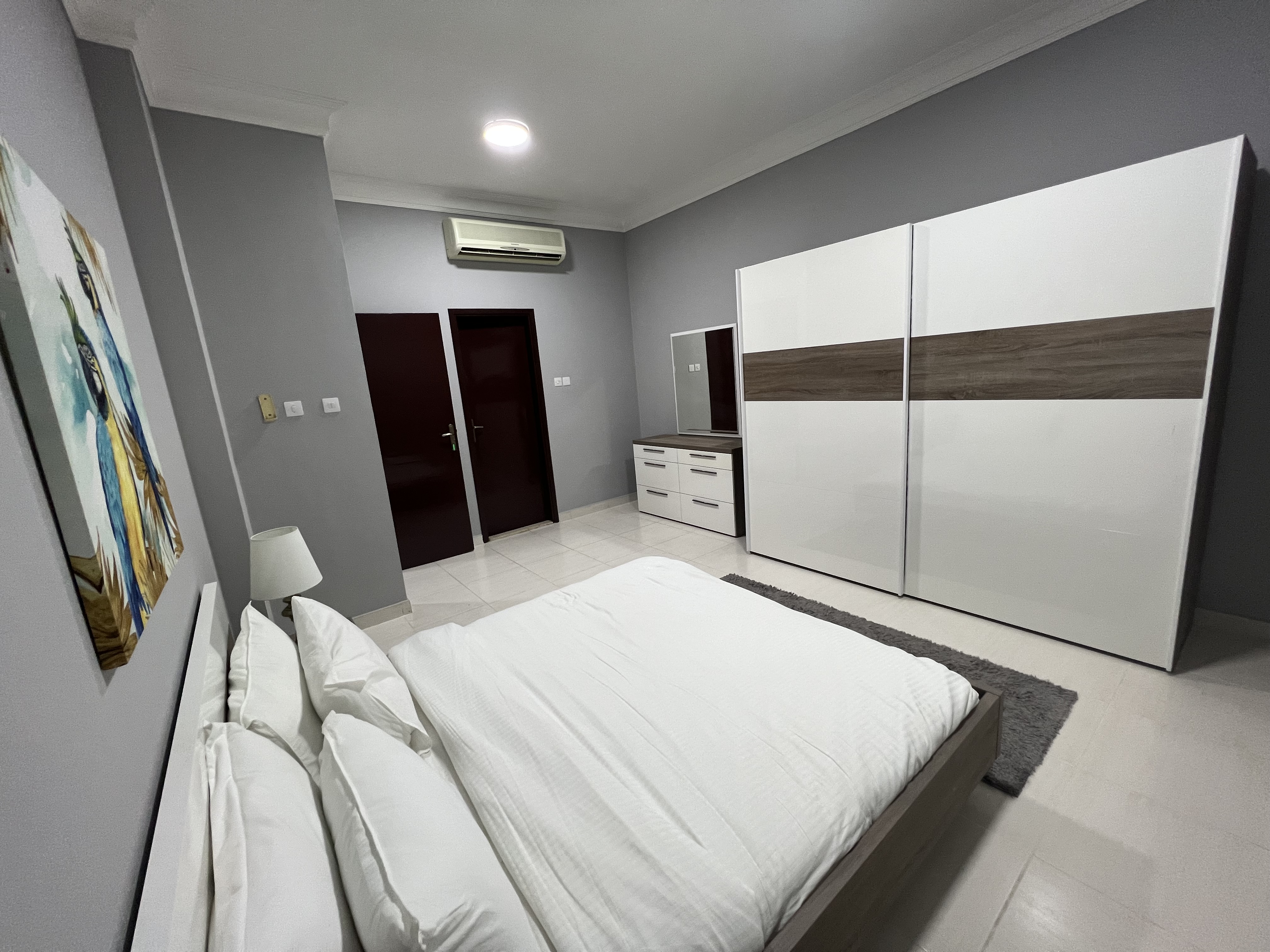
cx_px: 635
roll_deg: +4.7
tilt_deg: -11.1
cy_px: 476
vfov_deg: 89.9
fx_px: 477
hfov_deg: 106.2
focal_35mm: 13
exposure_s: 1/50
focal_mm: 1.57
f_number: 1.8
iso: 160
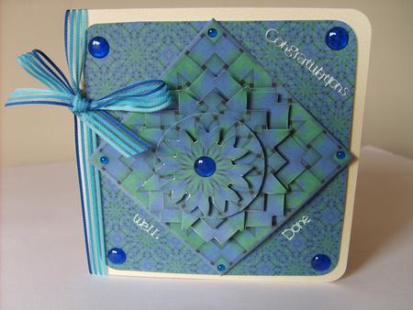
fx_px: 418
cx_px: 206
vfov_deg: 40.7
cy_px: 155
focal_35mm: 35
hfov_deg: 52.6
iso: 50
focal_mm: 5.8
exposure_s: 1/125
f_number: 2.8
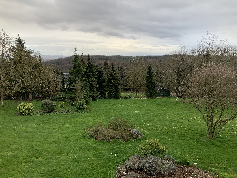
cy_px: 89
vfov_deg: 48.2
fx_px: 199
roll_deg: +0.3
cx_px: 118
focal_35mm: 29
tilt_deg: -9.9
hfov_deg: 61.7
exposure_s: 1/120
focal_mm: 3
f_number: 1.8
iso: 25
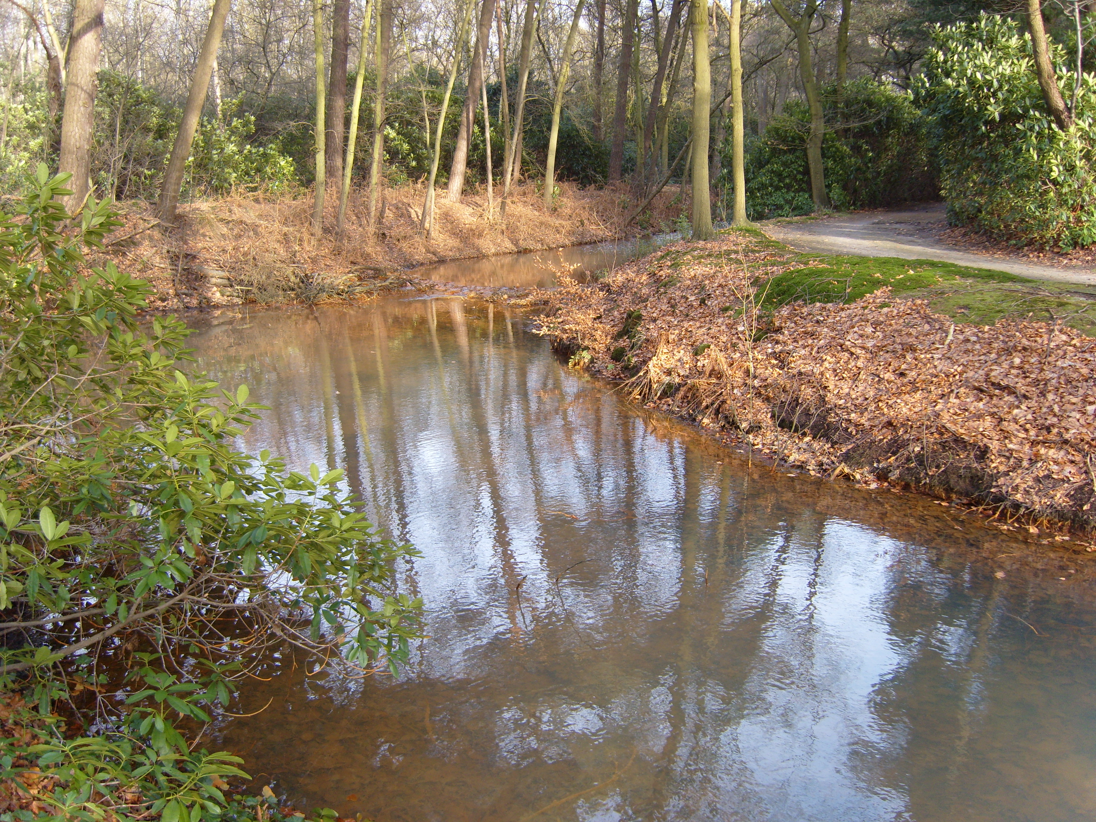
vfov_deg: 40.7
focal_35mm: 35
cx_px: 548
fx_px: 1108
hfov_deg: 52.6
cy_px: 411
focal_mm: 7.4
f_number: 2.8
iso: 80
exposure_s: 1/125
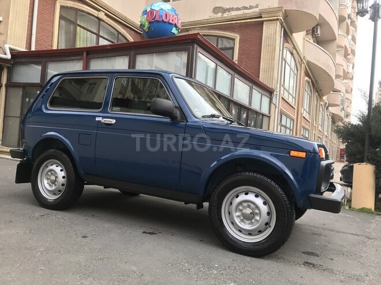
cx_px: 190
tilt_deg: +1.5
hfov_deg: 63.4
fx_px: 308
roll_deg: -4.0
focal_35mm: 28
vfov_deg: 49.7
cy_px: 142
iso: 20
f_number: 1.8
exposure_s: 1/102
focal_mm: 3.99
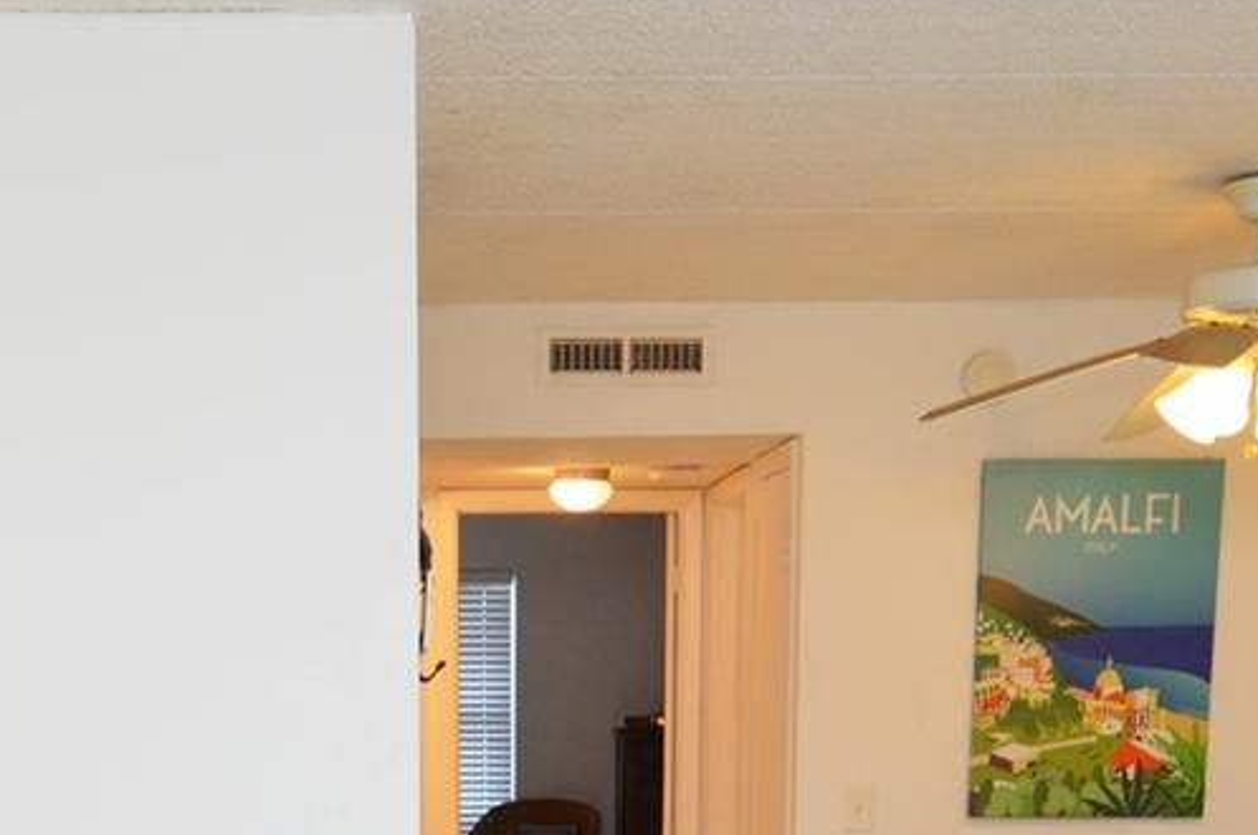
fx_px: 2024
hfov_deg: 34.1
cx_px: 385
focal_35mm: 58
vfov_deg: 21.5
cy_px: 1034
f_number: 4
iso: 450
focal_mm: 12
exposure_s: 1/60
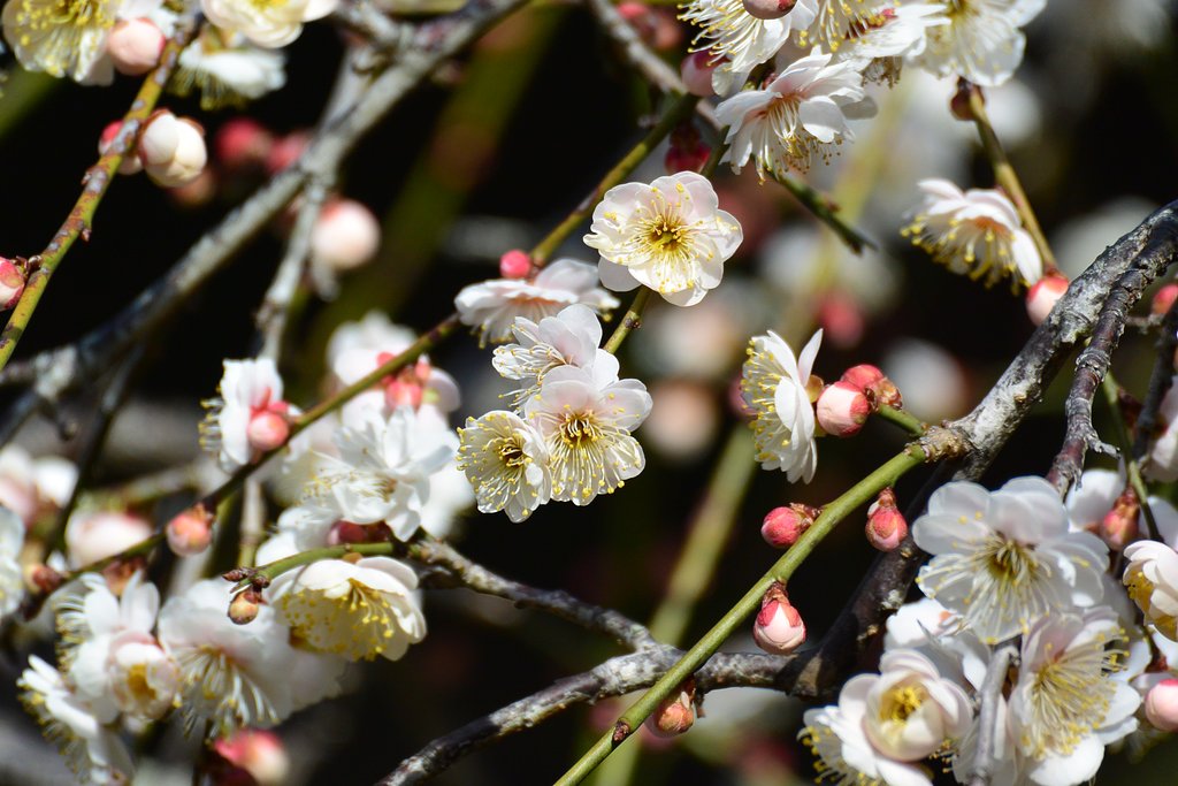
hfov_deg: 2.5
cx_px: 589
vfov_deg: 1.7
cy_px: 393
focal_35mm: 810
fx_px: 26507
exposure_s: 1/1000
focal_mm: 300
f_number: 5.6
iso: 160
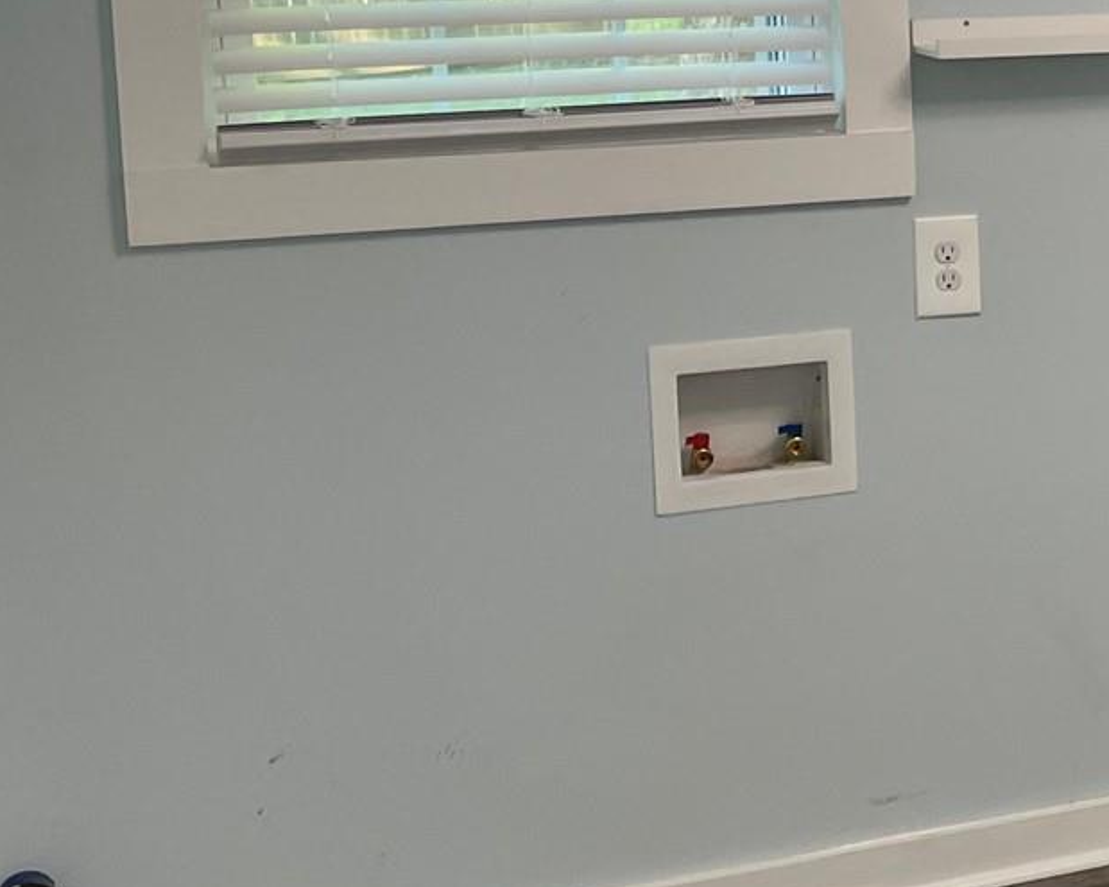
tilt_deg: -6.3
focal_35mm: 84
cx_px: 1686
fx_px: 2757
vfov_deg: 18.2
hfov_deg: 19.6
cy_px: 253
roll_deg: +0.4
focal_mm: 4.2
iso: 80
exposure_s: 1/60
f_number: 1.6
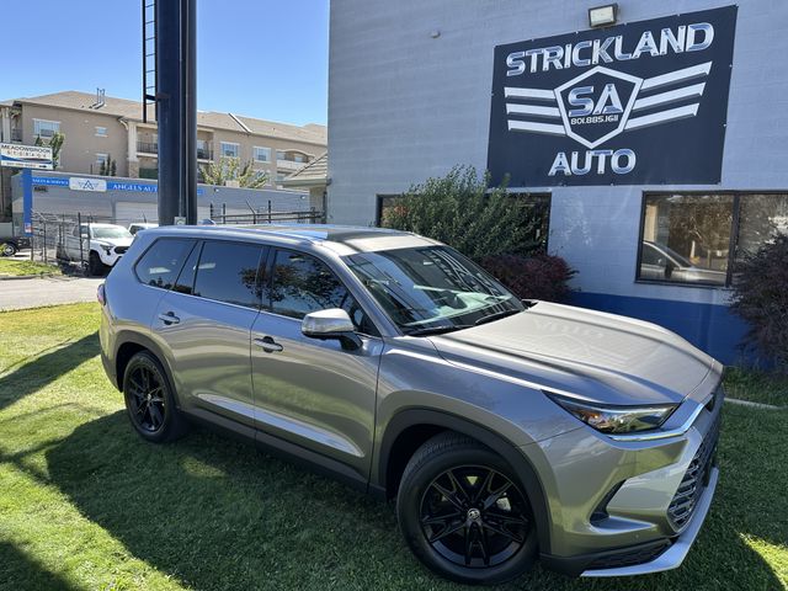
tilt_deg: -6.1
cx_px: 394
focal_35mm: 24
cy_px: 296
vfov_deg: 56.8
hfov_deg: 71.6
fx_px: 546
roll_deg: -2.6
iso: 80
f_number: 1.78
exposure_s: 1/910
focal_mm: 6.86
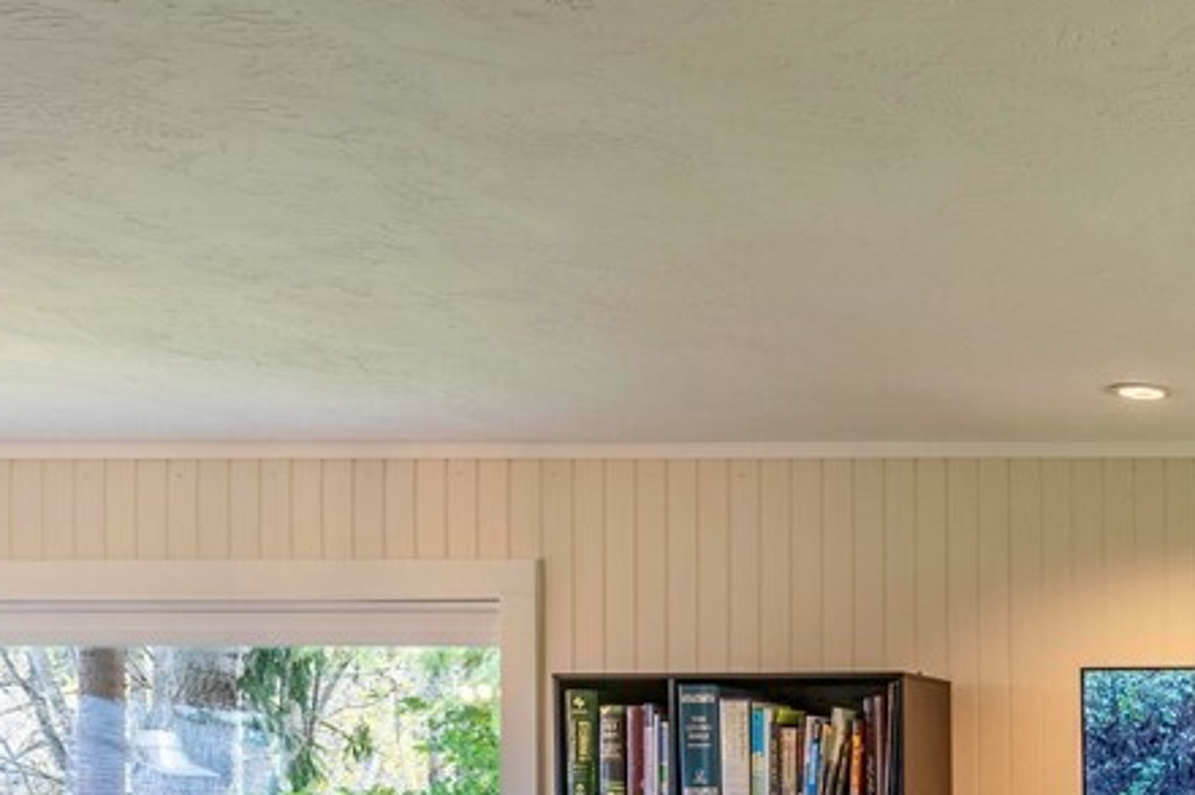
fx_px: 1792
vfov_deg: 23.0
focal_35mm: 54
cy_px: 951
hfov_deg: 29.9
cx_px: 1530
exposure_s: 1/80
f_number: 8
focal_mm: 14
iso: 320
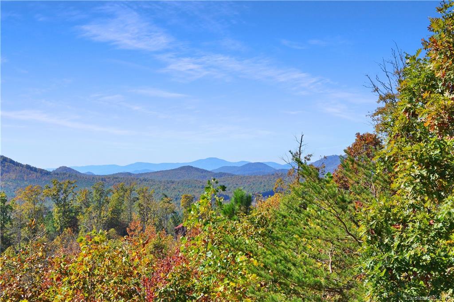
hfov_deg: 33.4
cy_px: 151
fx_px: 756
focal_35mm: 60
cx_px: 227
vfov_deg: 22.6
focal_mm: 40
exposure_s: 1/320
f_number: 9
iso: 100
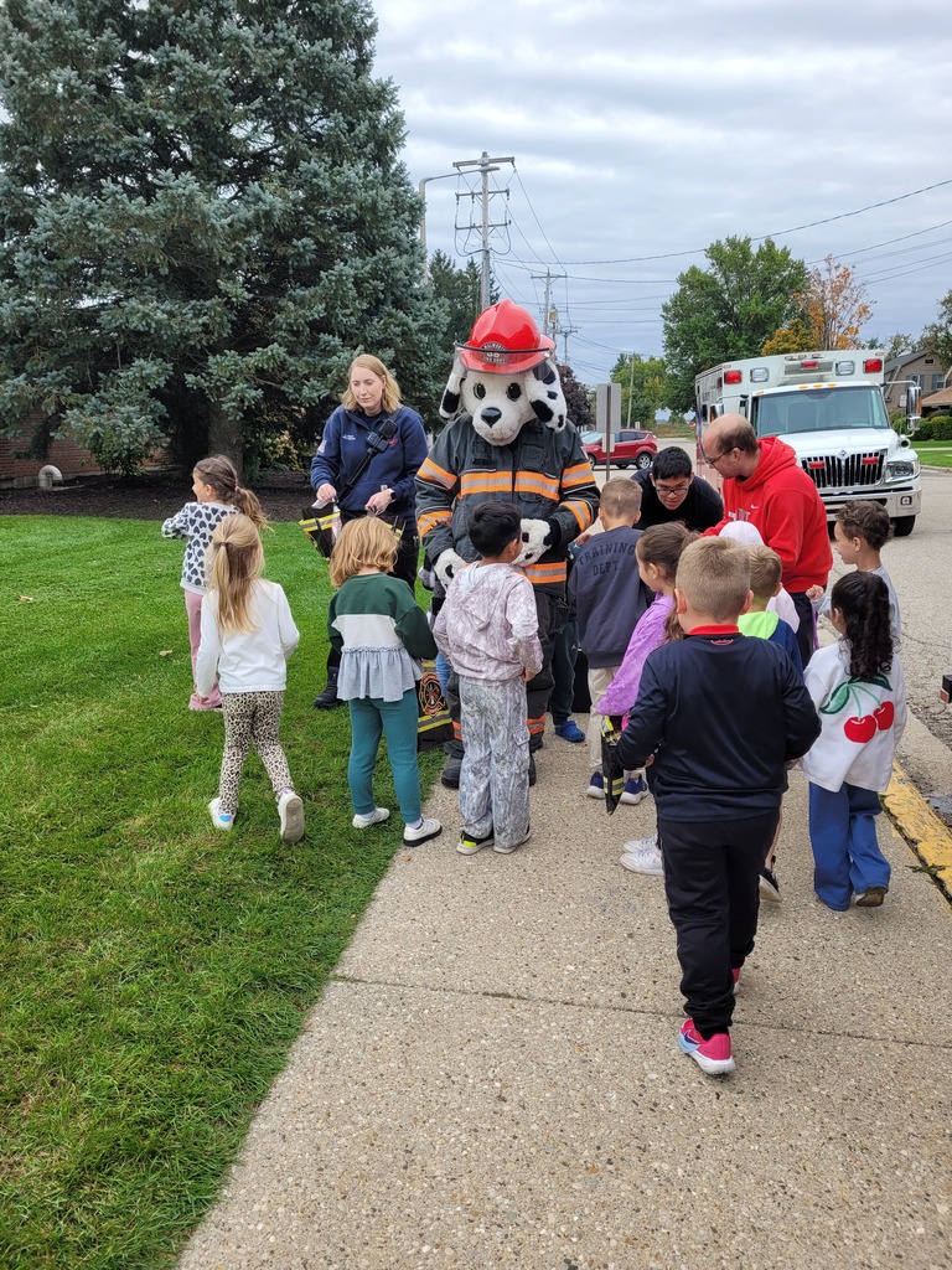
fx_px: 953
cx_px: 476
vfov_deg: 67.3
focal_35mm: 26
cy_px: 635
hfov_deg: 53.1
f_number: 1.8
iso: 40
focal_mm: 5.4
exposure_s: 1/554
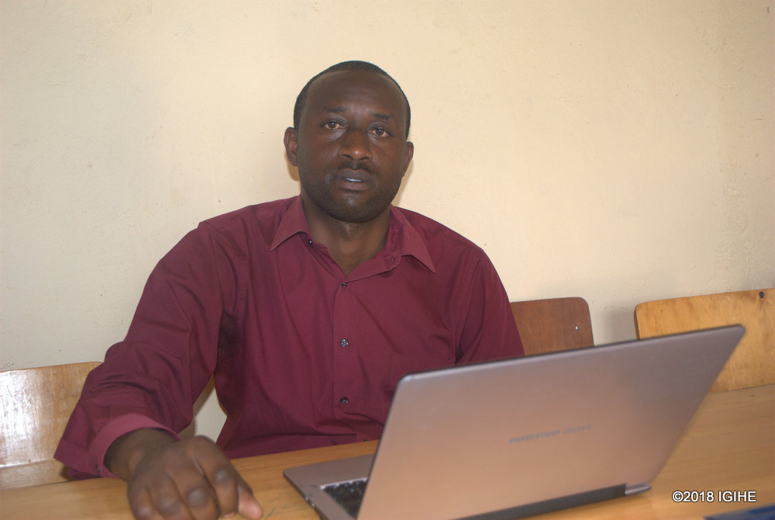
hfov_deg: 44.9
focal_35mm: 44
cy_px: 260
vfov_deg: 30.9
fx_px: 938
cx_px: 388
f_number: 4.5
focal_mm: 29
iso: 200
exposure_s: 1/60
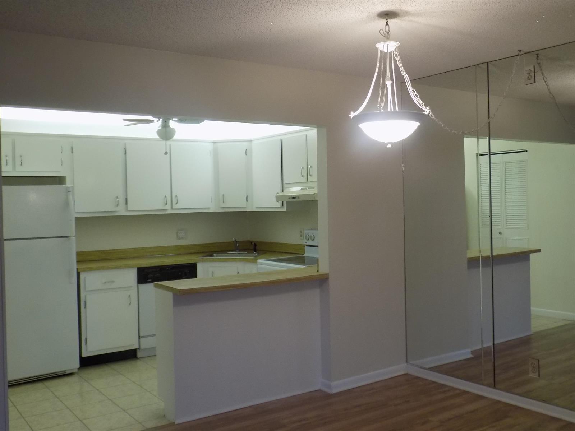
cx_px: 288
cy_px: 216
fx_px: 565
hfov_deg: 54.0
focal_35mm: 34
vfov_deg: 41.8
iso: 200
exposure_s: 1/30
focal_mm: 6.1
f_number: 3.4
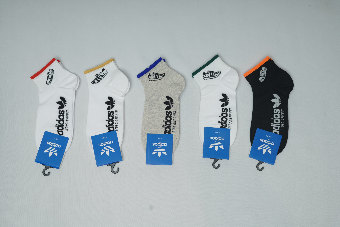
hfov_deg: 39.6
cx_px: 170
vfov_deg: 27.0
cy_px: 114
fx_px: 472
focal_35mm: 50
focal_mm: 50
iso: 320
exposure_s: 1/200
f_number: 6.3
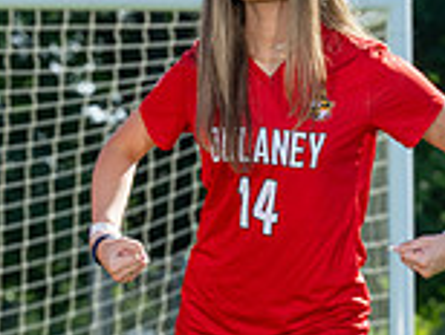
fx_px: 4481
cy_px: 244
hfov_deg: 5.7
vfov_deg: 4.3
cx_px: -130
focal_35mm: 348
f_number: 4.5
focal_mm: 70
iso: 100
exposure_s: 1/320
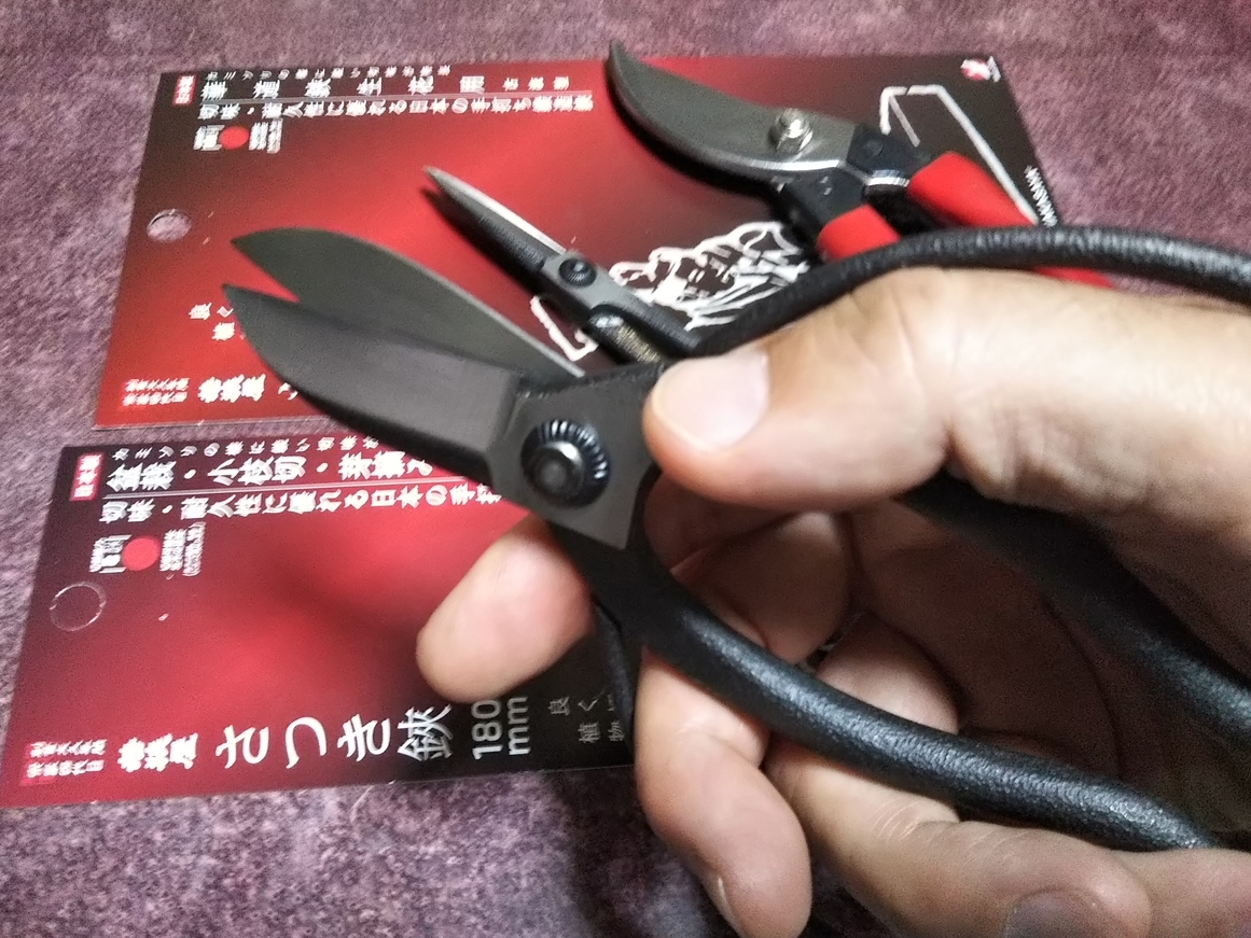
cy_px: 476
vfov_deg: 45.4
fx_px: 1120
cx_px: 607
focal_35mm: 31
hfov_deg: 58.3
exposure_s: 1/30
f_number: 2.2
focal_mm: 4
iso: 320
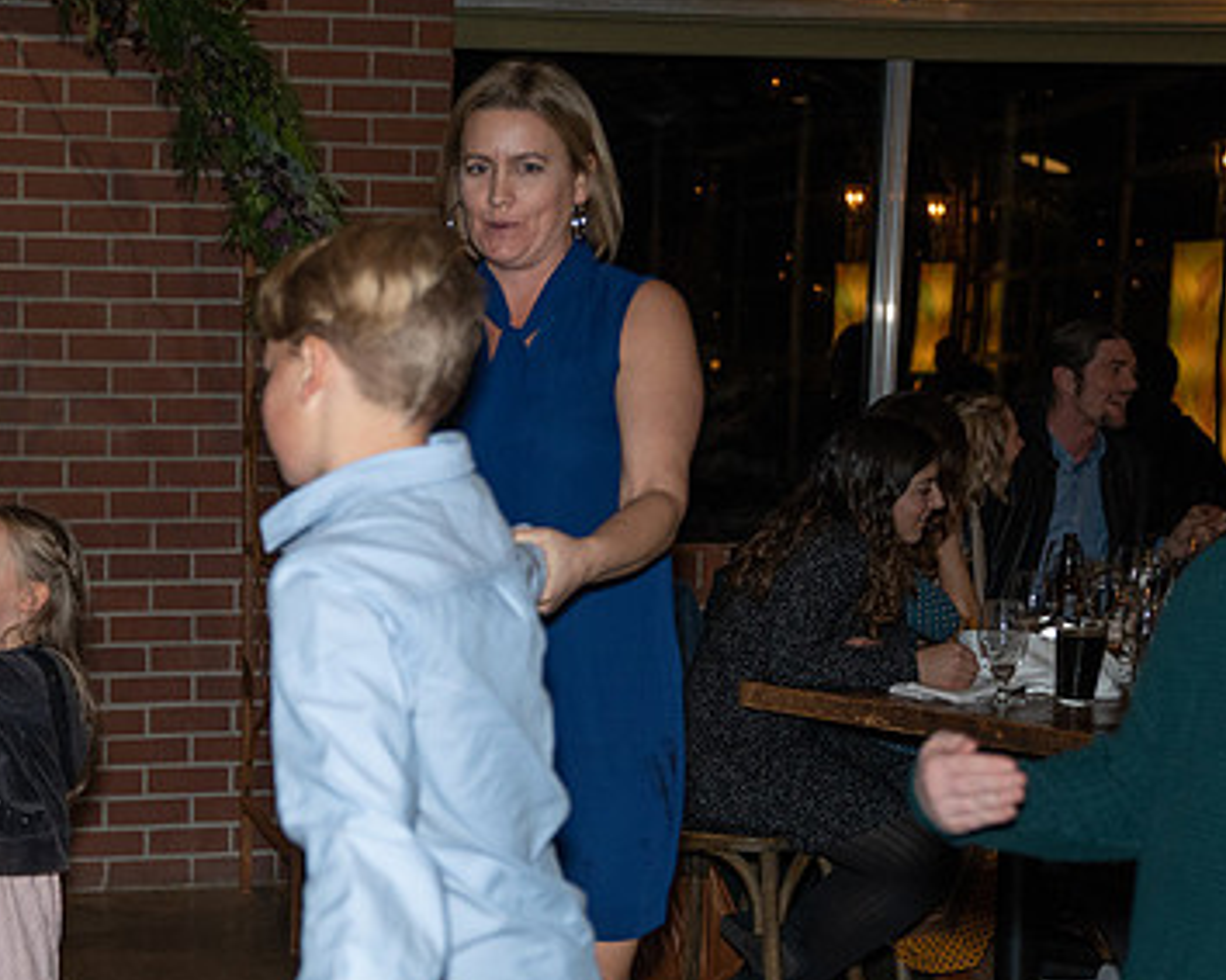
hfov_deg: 29.4
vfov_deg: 24.2
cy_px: 594
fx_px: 2285
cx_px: 256
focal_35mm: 63
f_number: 2.8
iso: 2500
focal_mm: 41
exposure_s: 1/250
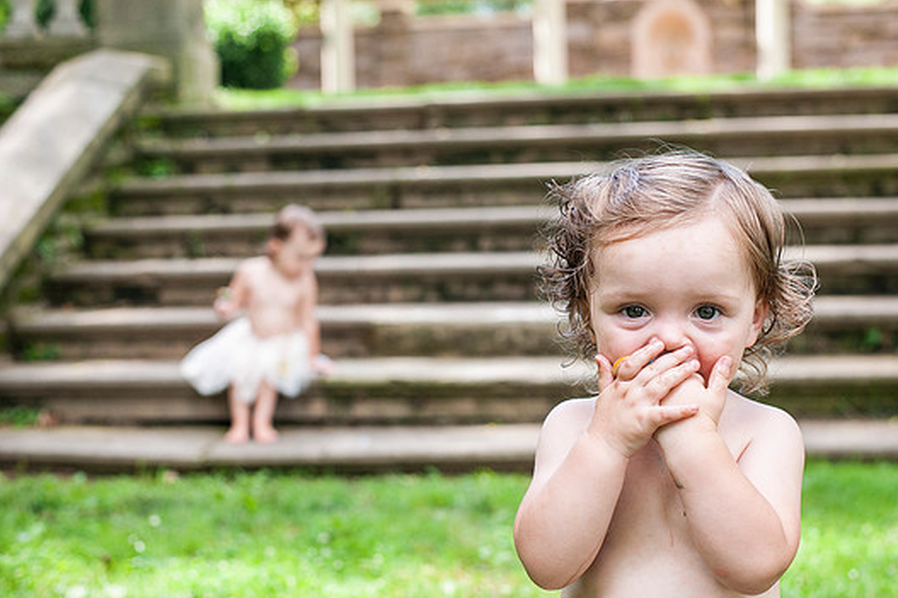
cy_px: 327
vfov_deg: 24.6
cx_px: 486
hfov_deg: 36.2
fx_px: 1371
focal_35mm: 55
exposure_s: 1/800
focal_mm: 50
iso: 800
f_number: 4
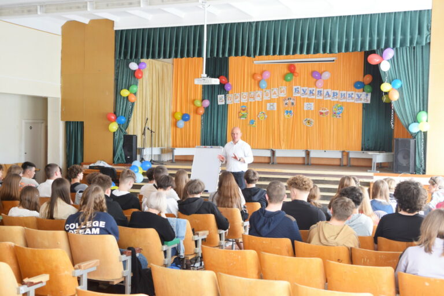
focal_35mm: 48
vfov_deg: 28.1
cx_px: 222
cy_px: 148
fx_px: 592
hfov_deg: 41.1
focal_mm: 32
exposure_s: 1/60
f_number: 4
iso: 720
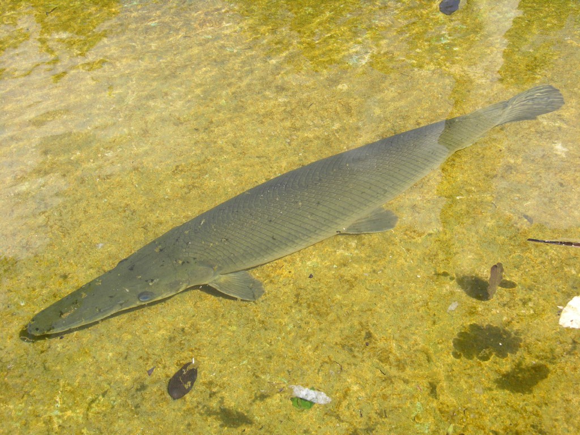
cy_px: 218
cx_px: 290
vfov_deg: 27.0
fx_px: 905
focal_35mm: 54
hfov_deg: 35.5
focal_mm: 13.7
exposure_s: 1/160
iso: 50
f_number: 4.4
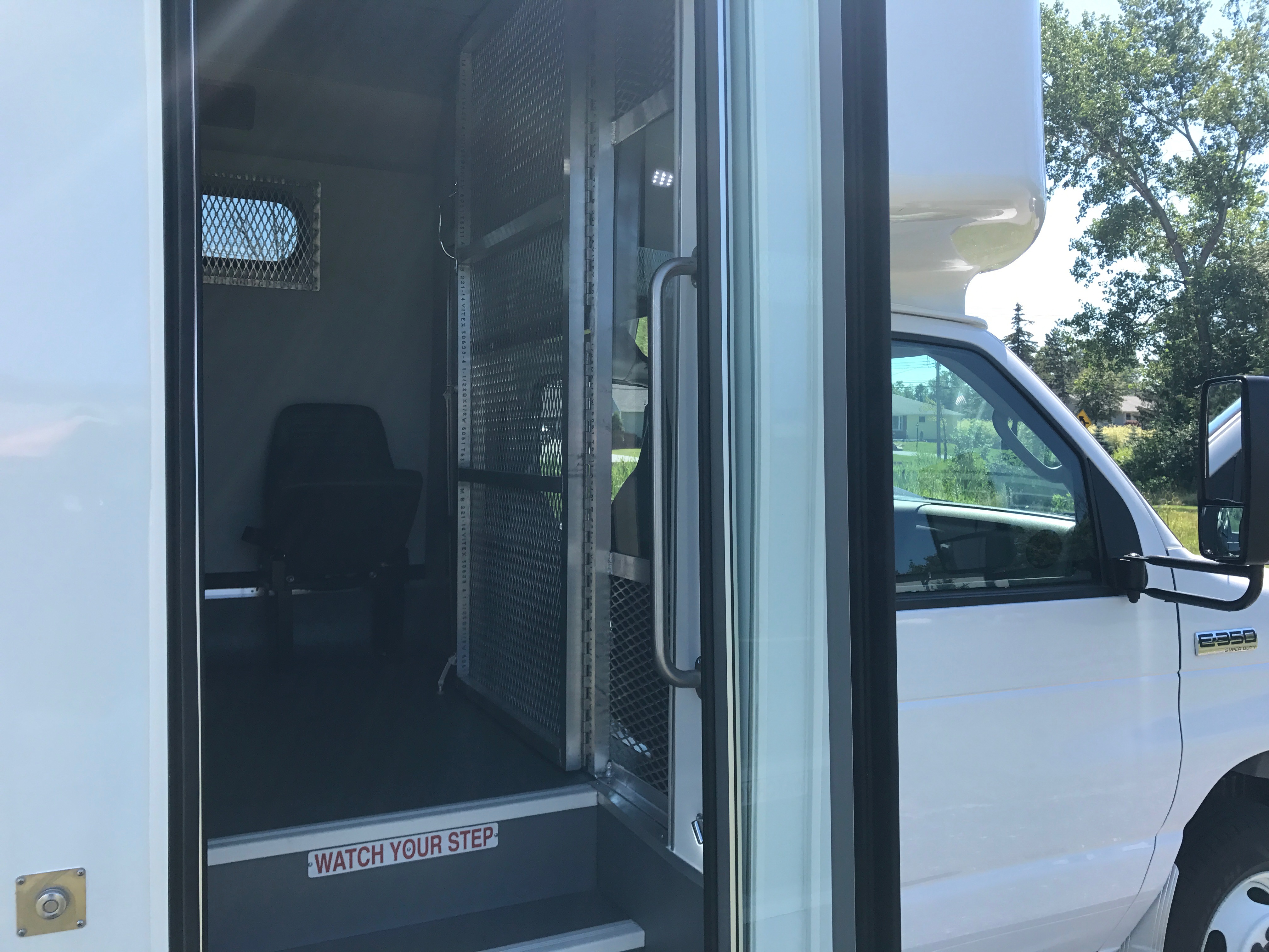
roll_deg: +0.0
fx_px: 1026
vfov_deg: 49.7
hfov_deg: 63.4
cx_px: 634
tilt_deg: -2.3
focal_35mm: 28
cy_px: 476
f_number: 1.8
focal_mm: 3.99
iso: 20
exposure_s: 1/720
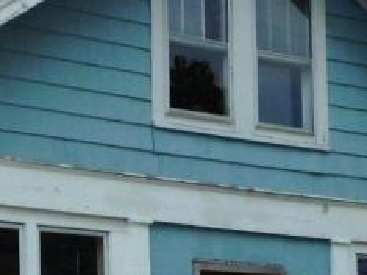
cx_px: -111
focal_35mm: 157
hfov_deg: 12.2
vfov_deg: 9.3
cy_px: 347
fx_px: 1664
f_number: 3.5
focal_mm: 6.3
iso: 125
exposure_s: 1/1250
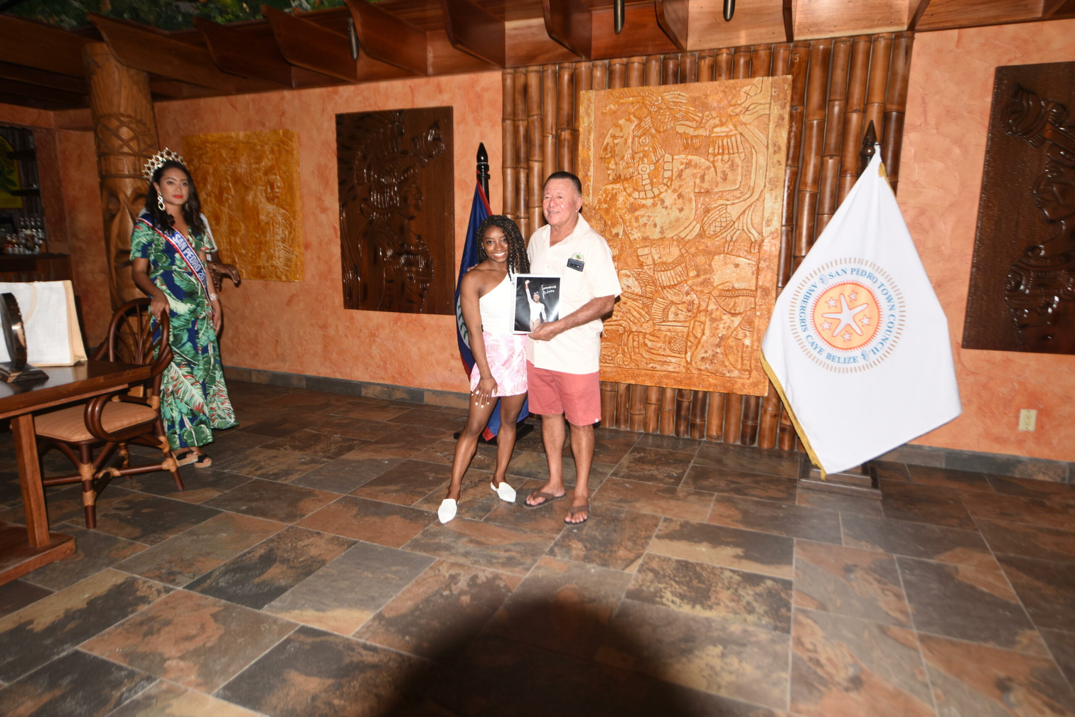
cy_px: 358
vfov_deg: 57.3
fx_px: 657
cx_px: 538
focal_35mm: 22
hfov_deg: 78.6
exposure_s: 1/250
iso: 200
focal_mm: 22
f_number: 2.8
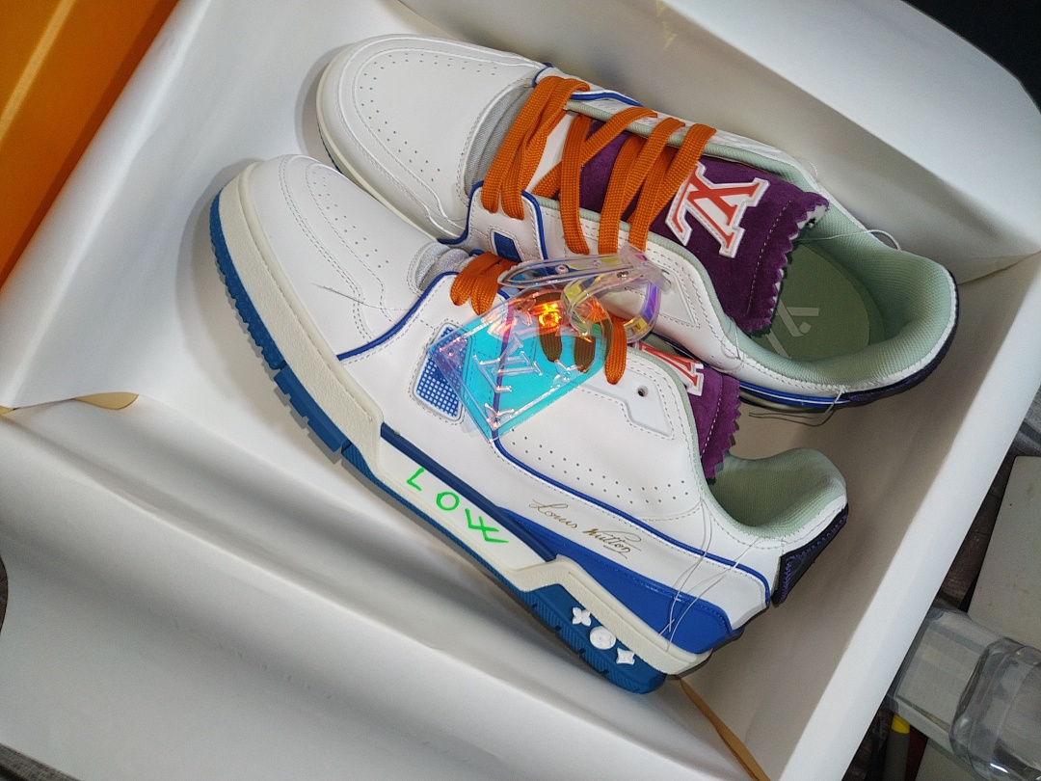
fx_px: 722
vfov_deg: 56.8
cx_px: 520
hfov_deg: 71.6
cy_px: 390
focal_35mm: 24
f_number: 1.9
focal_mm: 3.94
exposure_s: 1/25
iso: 125
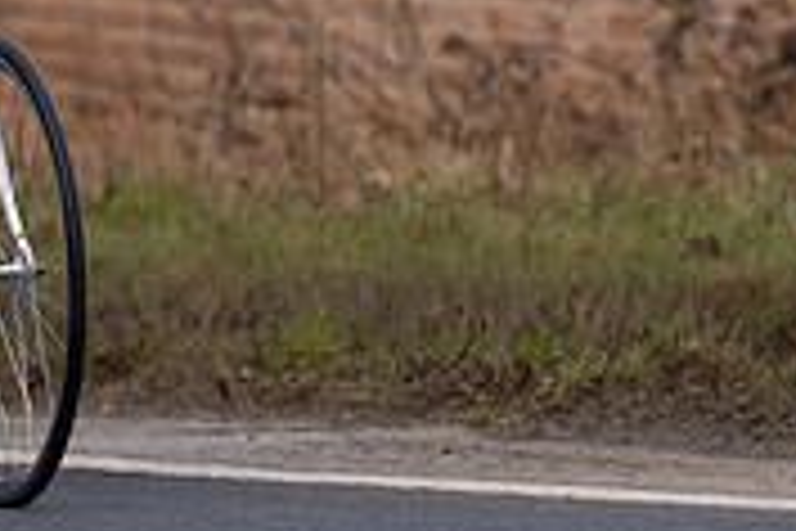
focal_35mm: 917
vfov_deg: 1.5
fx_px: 20274
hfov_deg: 2.2
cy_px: -532
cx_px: -88
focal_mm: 194
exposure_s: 1/800
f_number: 3.5
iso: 160
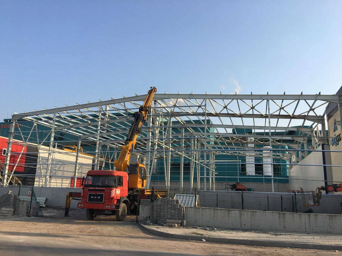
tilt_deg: +13.3
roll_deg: -2.7
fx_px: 287
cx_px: 171
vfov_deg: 48.2
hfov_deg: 61.7
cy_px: 128
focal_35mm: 29
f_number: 2.2
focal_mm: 4.15
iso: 25
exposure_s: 1/884
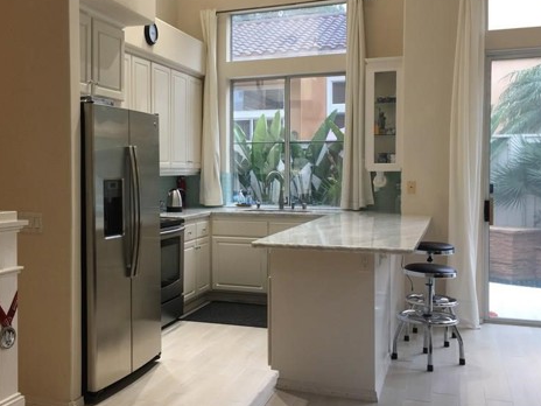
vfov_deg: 35.9
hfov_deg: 46.4
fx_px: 625
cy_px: 188
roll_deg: -1.0
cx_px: 201
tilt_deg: -0.3
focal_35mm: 40
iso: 40
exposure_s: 1/30
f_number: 2.2
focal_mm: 4.15
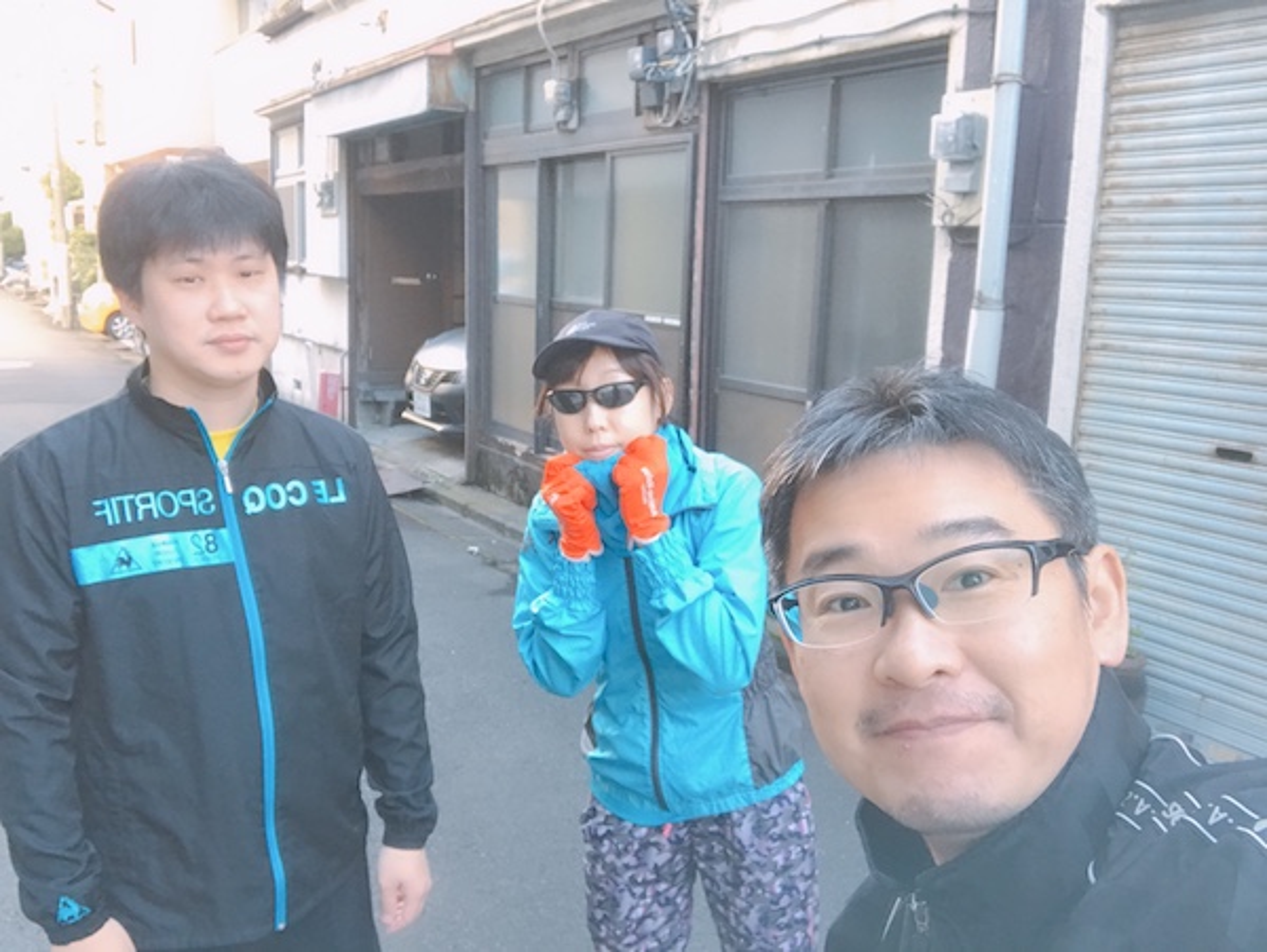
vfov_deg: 44.2
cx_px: 634
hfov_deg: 56.8
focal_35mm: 32
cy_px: 476
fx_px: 1172
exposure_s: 1/30
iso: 64
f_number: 2.2
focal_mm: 2.87
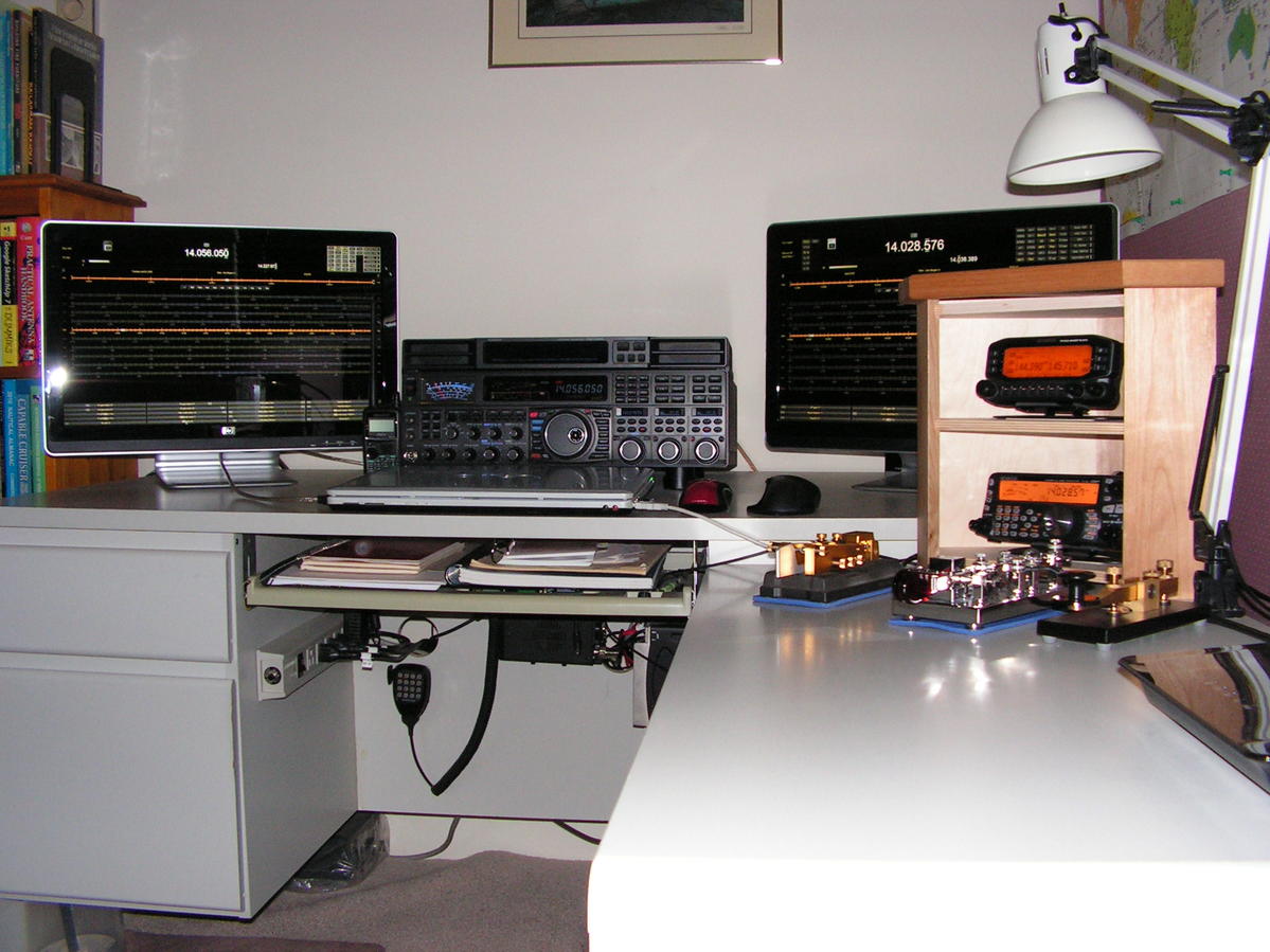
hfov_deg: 51.4
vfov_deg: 39.7
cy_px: 476
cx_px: 635
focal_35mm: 36
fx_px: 1321
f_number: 3.2
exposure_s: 1/40
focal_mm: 6
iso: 200
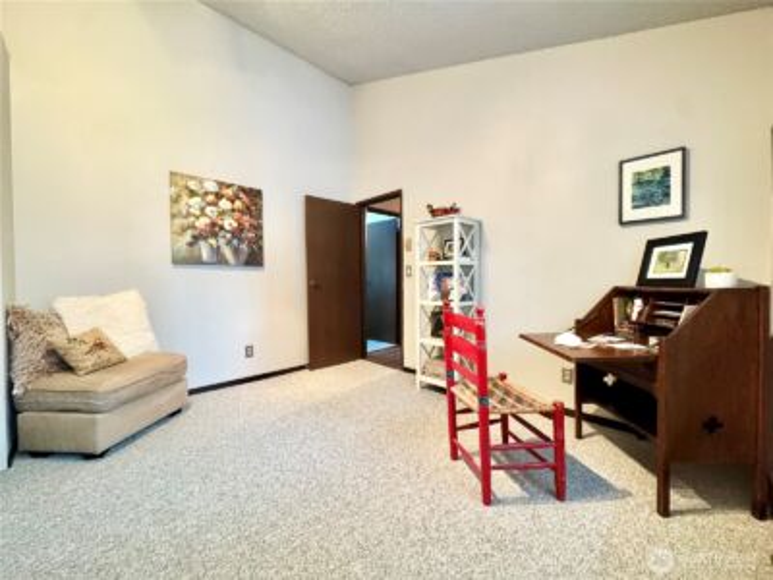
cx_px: 386
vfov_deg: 85.7
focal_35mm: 14
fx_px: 313
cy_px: 290
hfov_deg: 102.1
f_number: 2.2
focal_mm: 2.22
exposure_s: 1/60
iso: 1250
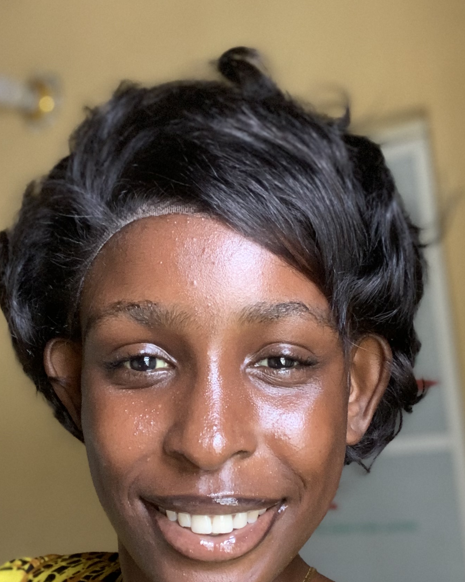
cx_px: 250
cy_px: 332
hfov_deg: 26.2
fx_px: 998
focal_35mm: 58
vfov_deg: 32.4
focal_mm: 2.87
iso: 320
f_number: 2.2
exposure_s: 1/49
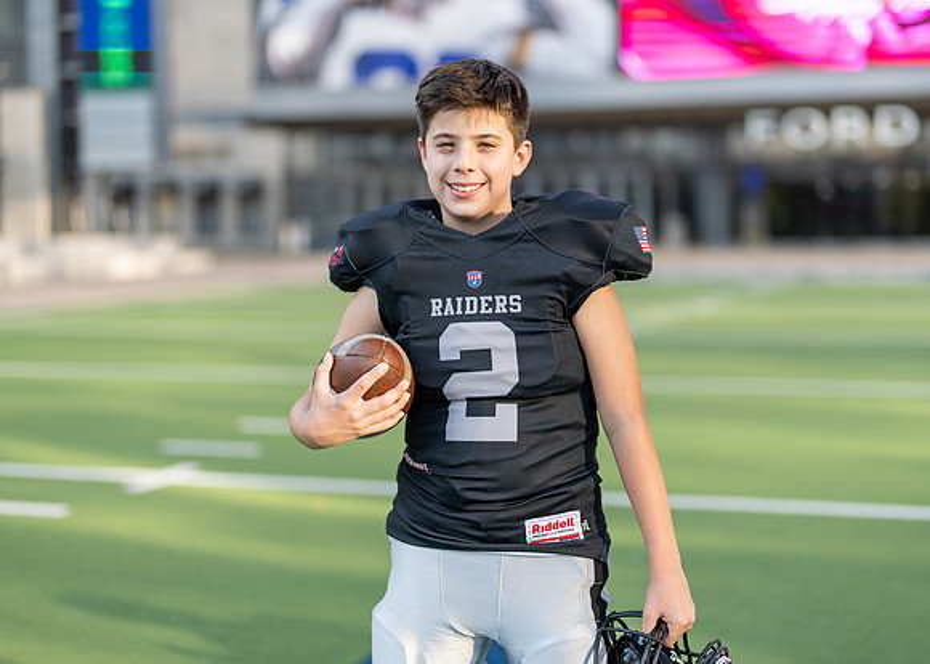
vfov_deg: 24.2
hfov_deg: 33.4
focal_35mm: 59
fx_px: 1547
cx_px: 512
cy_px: 293
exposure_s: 1/3200
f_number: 1.2
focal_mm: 50
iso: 100
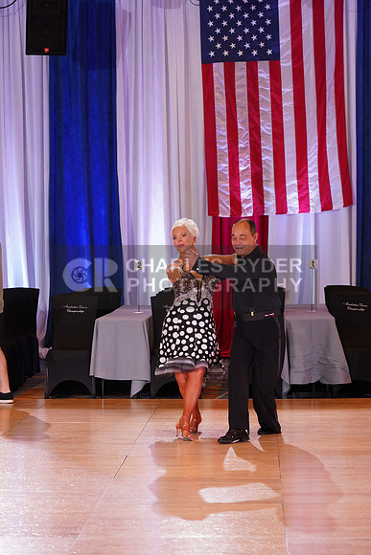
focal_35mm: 105
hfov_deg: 13.0
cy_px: 278
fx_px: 1622
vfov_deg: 19.5
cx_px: 186
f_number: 5.6
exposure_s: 1/160
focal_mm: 105
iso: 2000
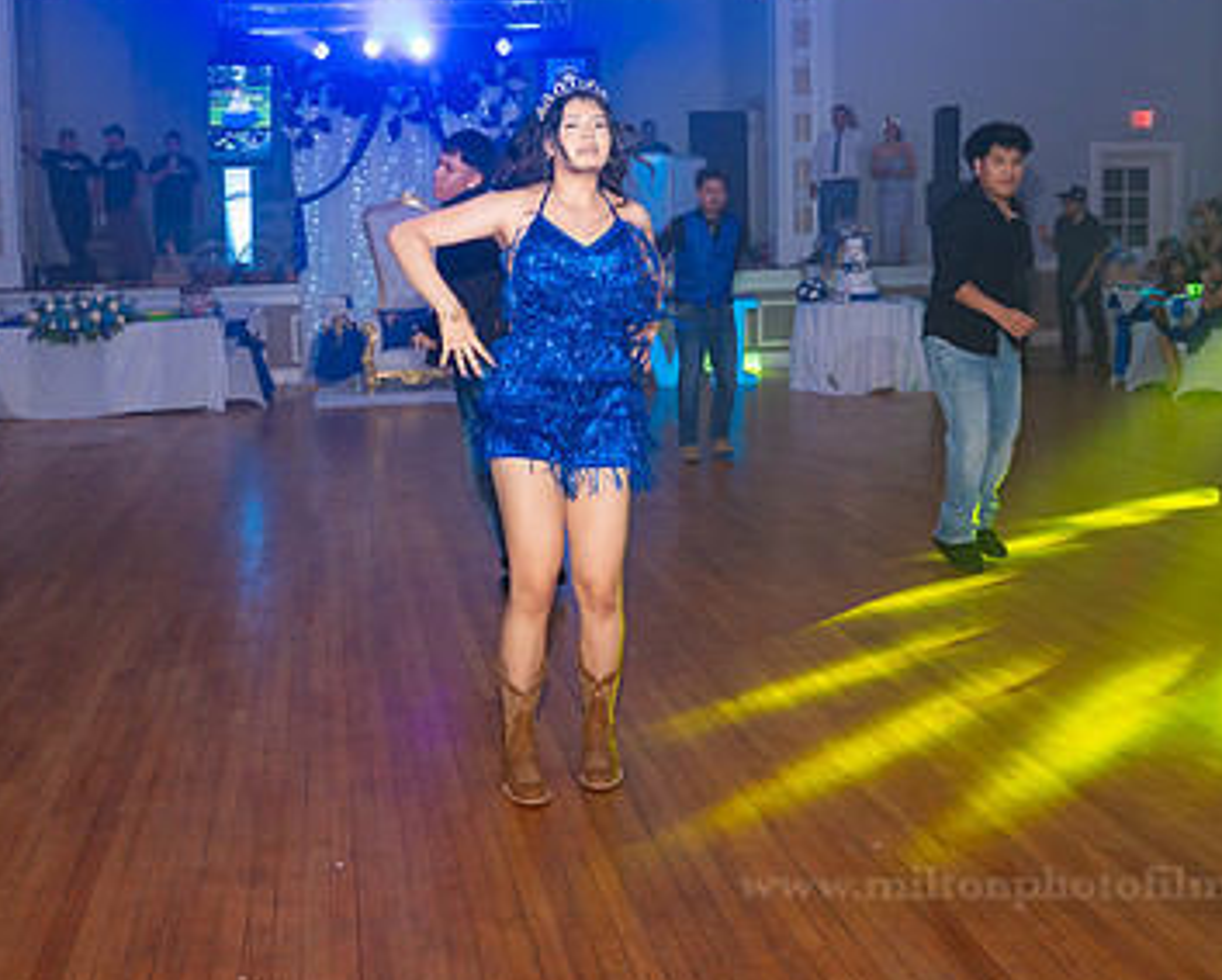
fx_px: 1339
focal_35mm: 37
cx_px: 464
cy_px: 341
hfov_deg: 48.6
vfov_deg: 39.8
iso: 800
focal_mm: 24
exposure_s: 1/80
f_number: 3.5
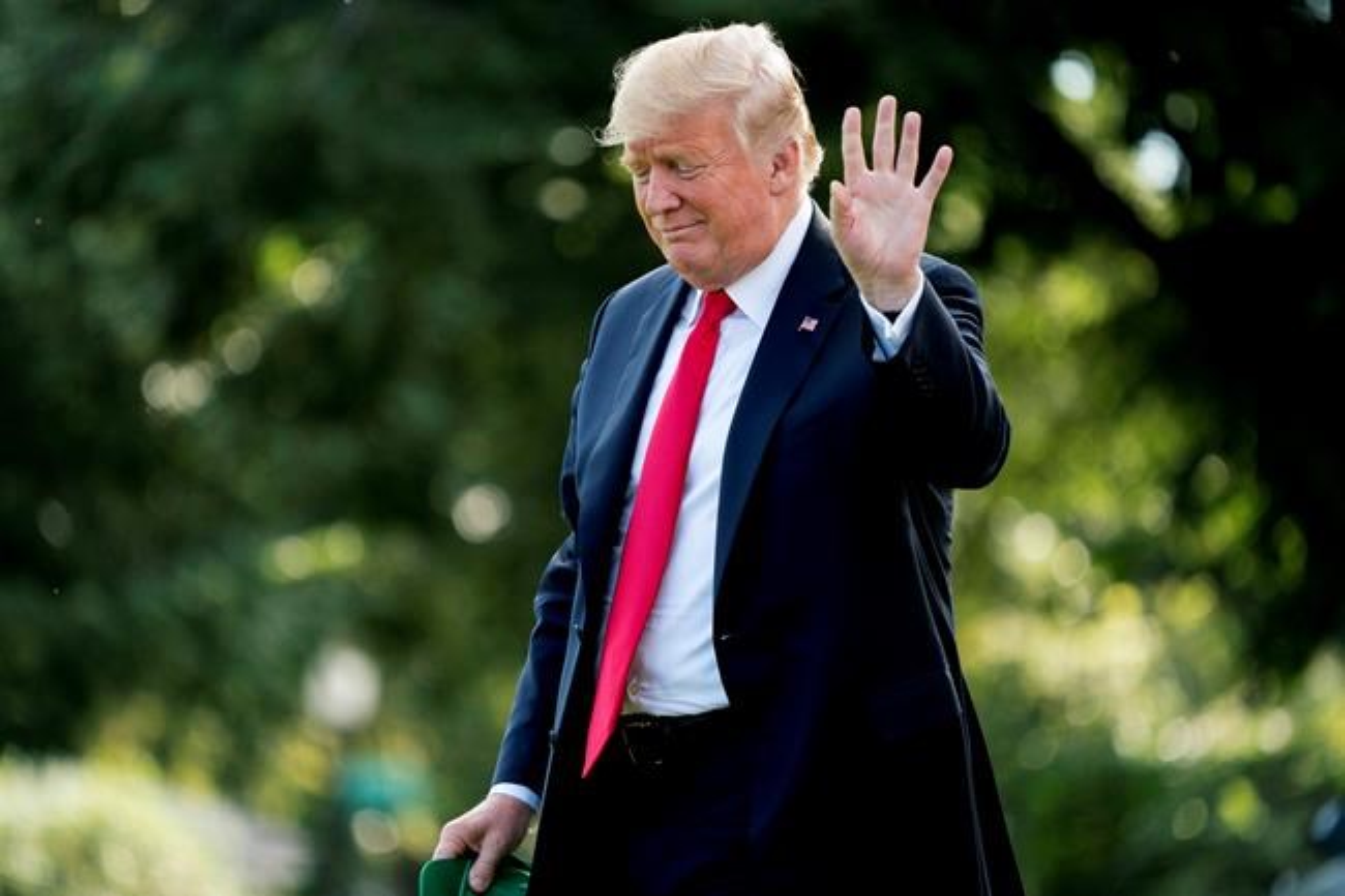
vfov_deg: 3.4
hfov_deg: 5.2
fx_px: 14940
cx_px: 672
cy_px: 448
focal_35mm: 400
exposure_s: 1/1600
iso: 2500
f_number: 5.6
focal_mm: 400
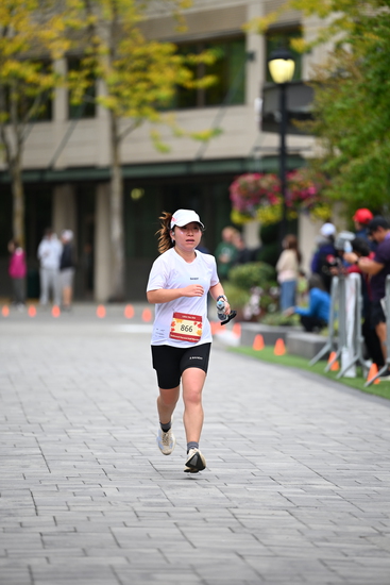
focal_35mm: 200
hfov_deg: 6.9
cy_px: 292
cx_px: 195
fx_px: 3248
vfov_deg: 10.3
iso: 640
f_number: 2.8
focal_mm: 200
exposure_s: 1/2000
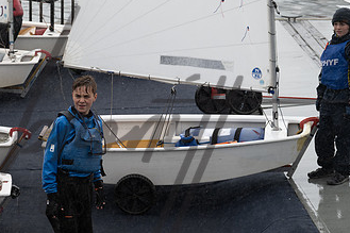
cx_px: 90
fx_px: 1594
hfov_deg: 12.5
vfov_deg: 8.4
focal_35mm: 164
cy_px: 126
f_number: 6.3
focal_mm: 93
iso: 280
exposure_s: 1/500
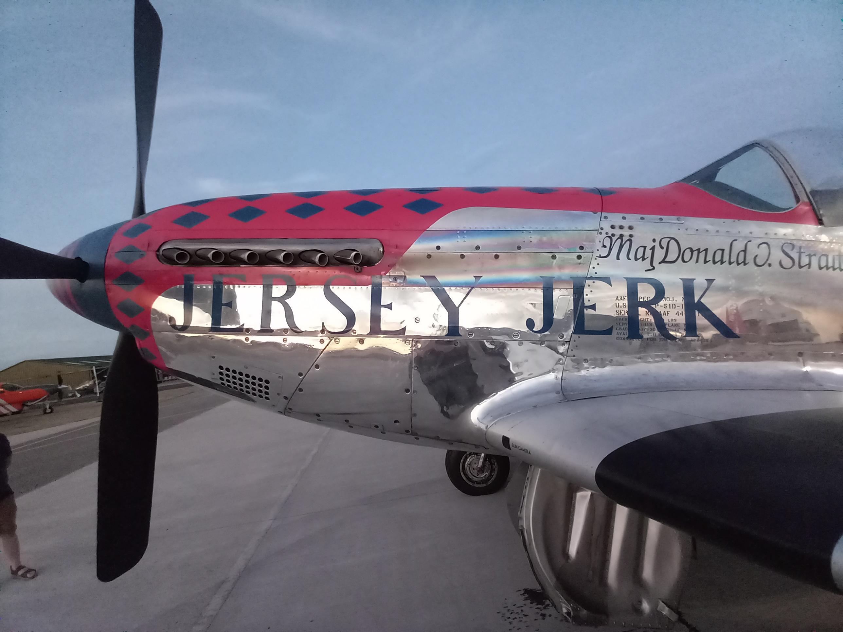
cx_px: 422
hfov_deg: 106.2
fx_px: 317
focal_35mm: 13
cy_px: 316
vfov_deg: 89.9
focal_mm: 1.13
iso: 400
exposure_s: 1/16.7
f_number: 2.2
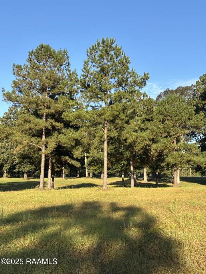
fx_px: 413
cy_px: 137
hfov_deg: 28.0
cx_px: 103
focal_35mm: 52
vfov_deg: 36.8
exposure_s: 1/1233
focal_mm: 5.96
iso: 32
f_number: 1.6
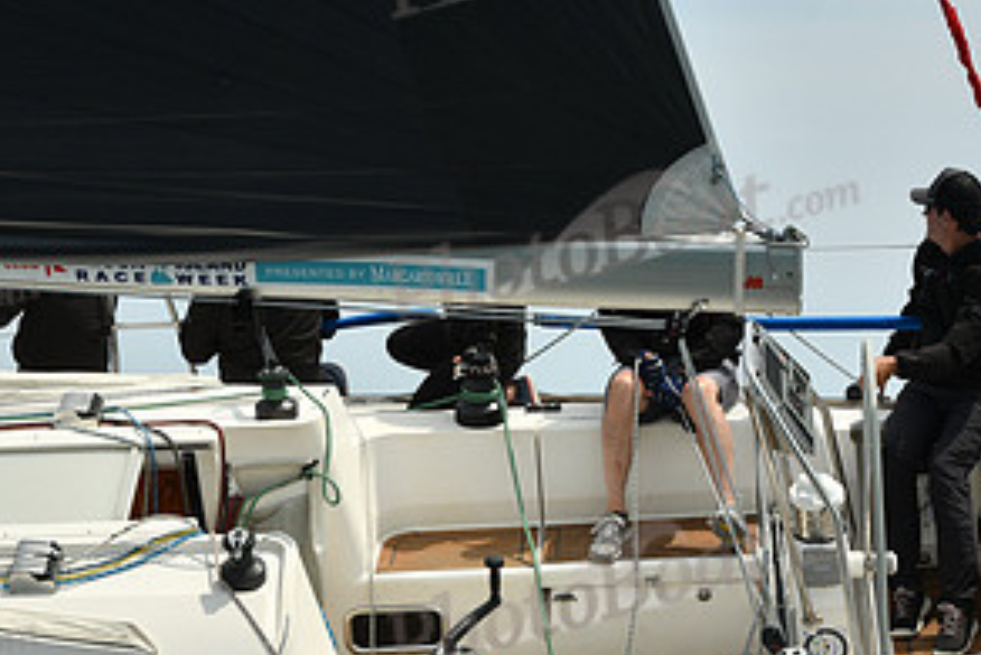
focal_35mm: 139
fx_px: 3789
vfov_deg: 9.9
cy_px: 462
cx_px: 215
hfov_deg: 14.7
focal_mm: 70
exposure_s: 1/1250
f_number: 9
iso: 320
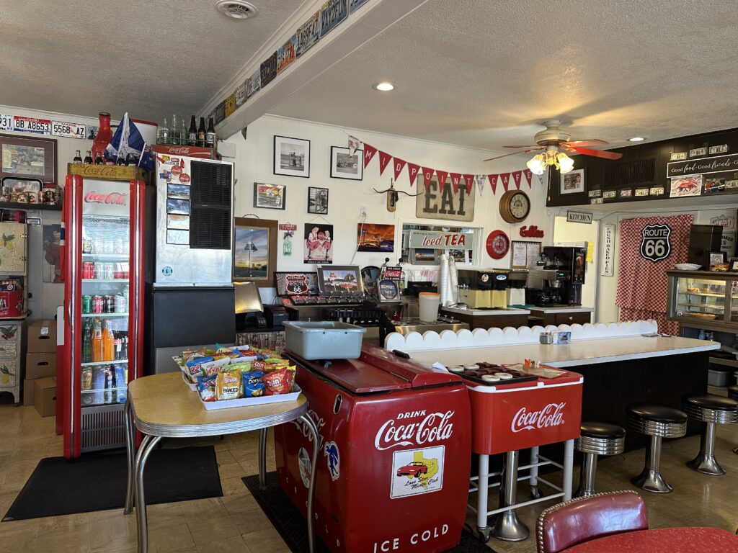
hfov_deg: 71.6
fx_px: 512
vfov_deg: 56.8
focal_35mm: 24
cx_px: 369
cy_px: 276
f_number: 1.78
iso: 160
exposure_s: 1/120
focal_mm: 6.86
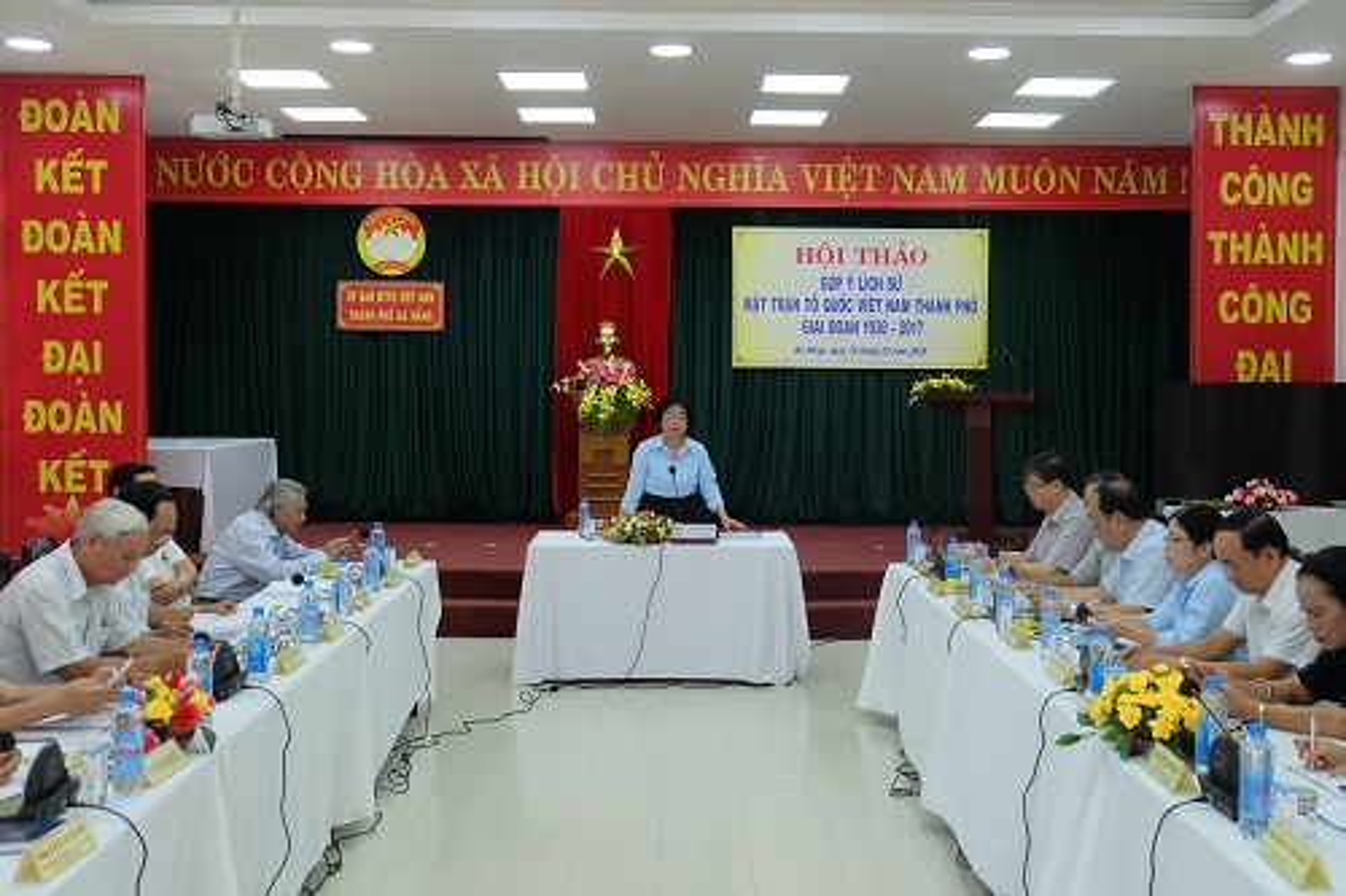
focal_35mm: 40
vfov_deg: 33.4
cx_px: 673
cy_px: 448
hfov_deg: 48.5
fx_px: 1495
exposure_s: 1/70
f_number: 4.5
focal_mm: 26.9
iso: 1000
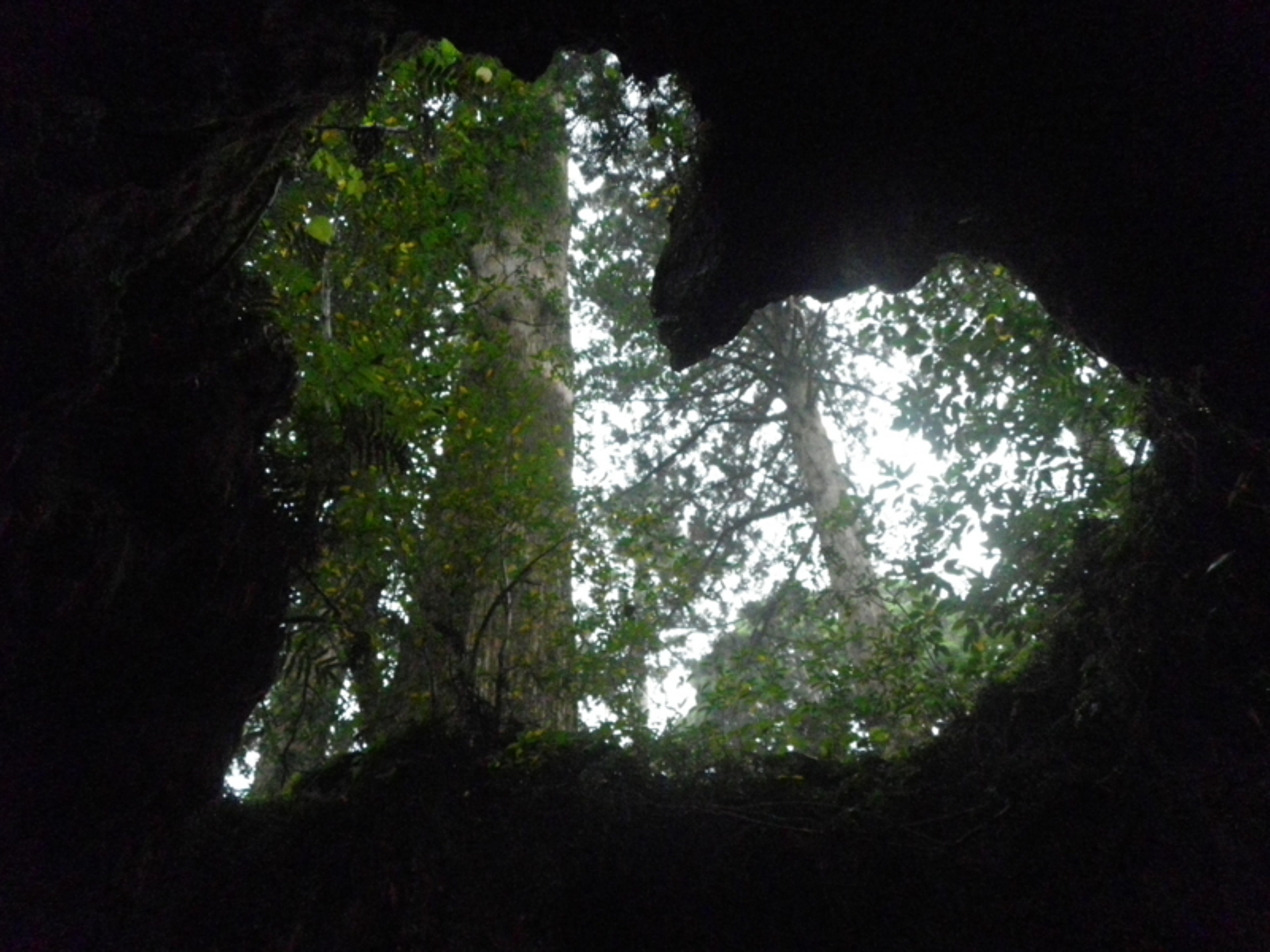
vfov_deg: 40.7
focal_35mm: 35
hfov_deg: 52.6
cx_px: 635
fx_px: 1284
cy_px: 476
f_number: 3.8
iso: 800
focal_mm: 6.2
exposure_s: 1/60
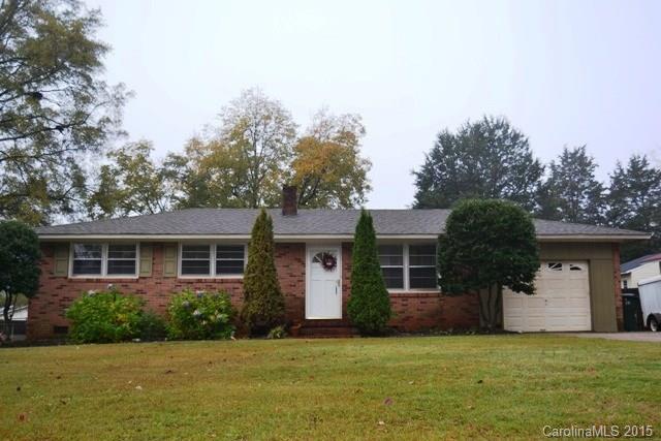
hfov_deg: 55.1
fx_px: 634
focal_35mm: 34
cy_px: 220
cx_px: 330
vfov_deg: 38.4
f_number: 4
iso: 180
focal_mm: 23
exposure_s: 1/125
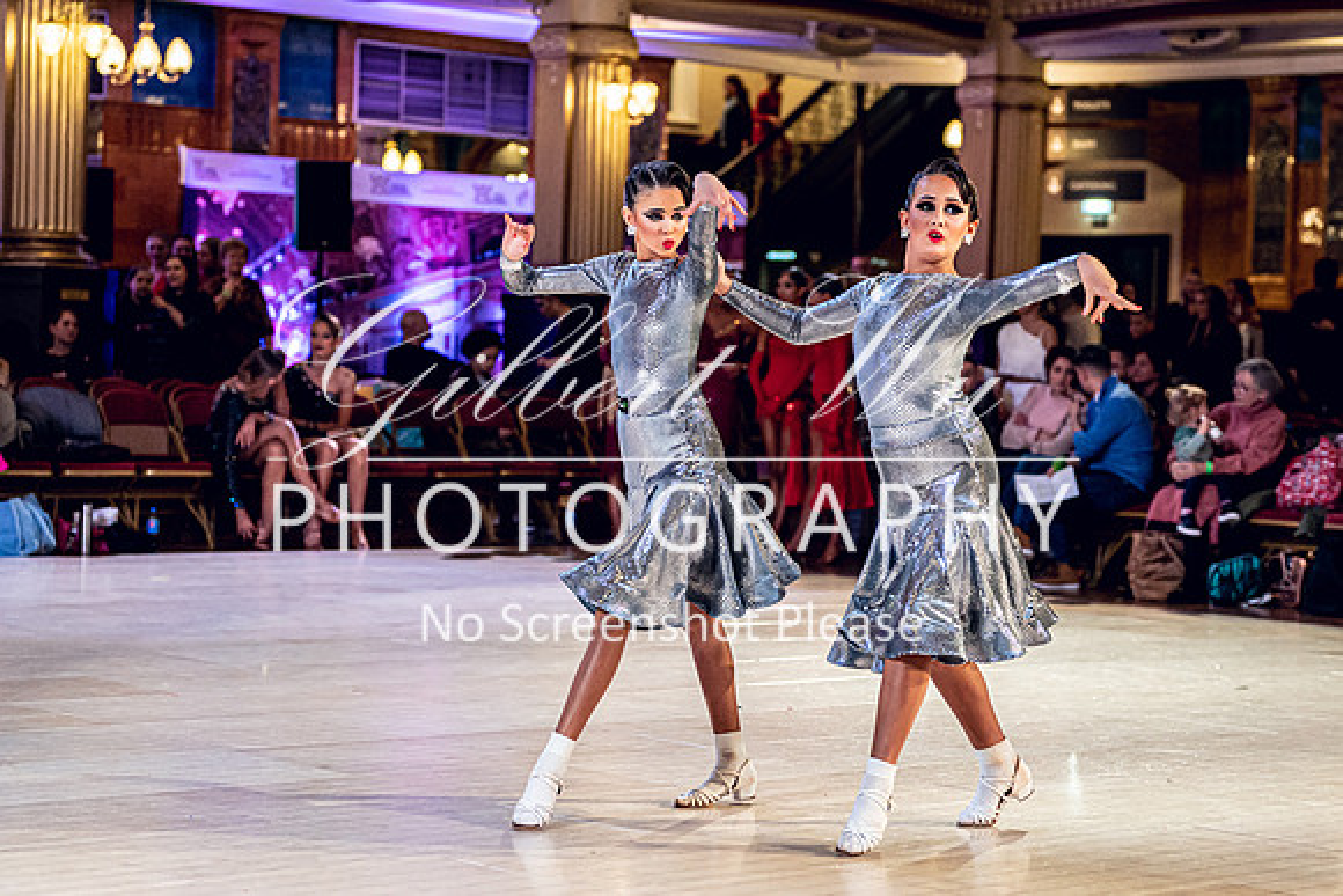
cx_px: 744
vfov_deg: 17.0
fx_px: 2998
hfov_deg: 25.2
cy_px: 441
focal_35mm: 80
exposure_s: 1/800
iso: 3200
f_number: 2.8
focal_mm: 69
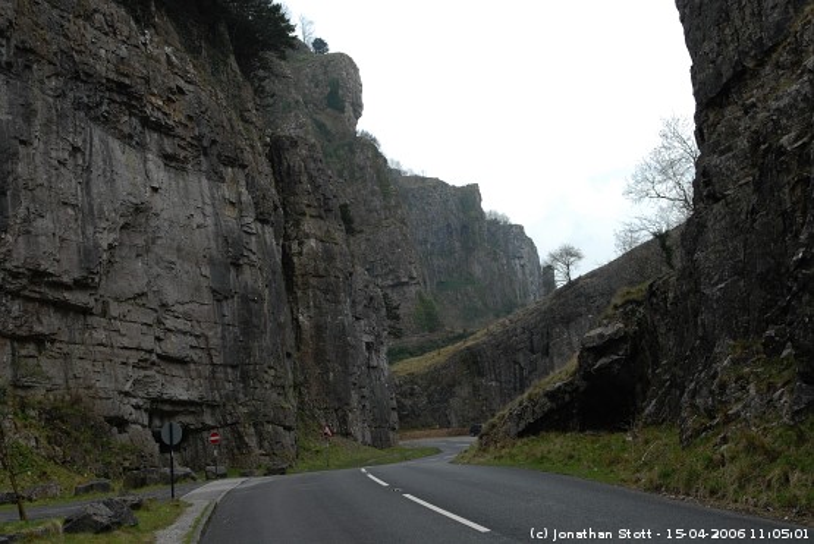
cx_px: 407
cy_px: 272
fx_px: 1018
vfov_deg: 29.9
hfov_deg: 43.6
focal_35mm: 45
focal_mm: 30
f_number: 13
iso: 320
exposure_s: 1/80
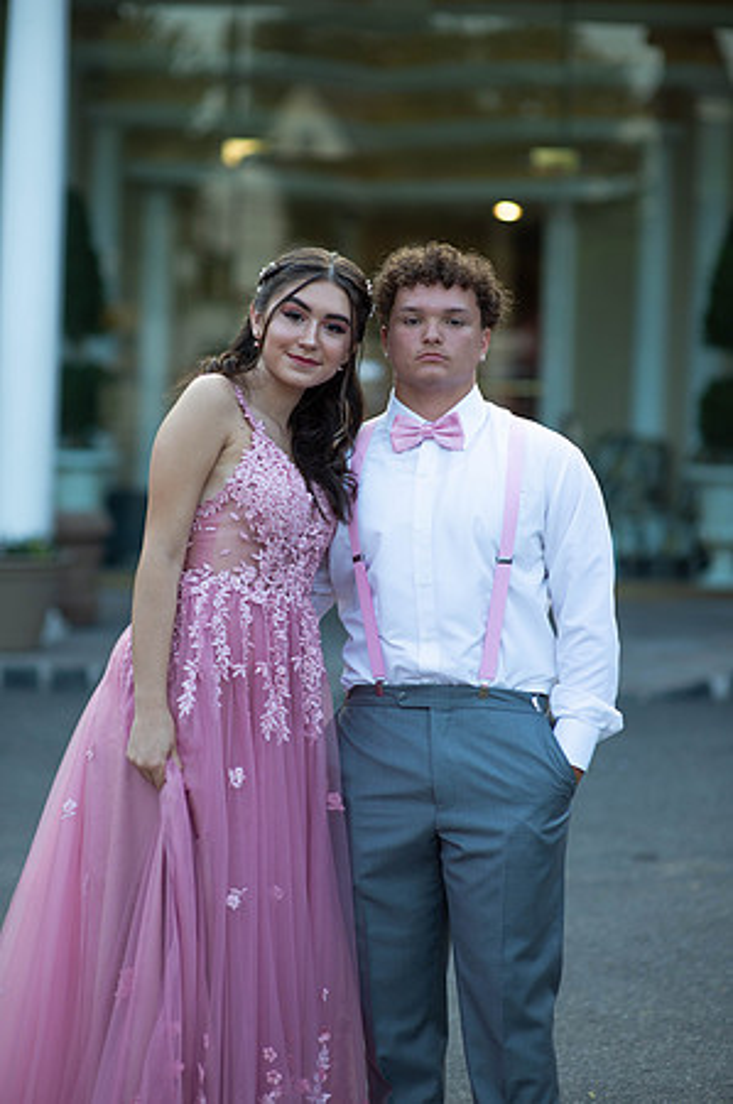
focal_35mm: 85
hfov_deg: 16.0
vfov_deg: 23.9
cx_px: 366
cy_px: 552
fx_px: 2602
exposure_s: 1/1000
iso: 250
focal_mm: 85
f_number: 2
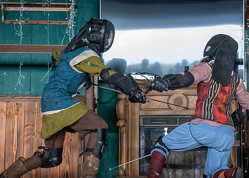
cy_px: 60
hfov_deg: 20.6
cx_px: 178
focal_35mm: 96
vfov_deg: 14.9
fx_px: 679
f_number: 5.6
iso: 8000
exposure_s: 1/320
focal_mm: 38
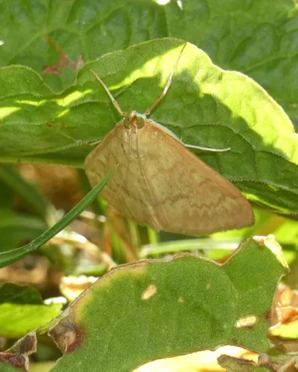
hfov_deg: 7.4
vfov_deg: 9.2
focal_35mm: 210
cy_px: 187
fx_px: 2314
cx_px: 147
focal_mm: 28.8
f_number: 5.4
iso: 80
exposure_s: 1/100
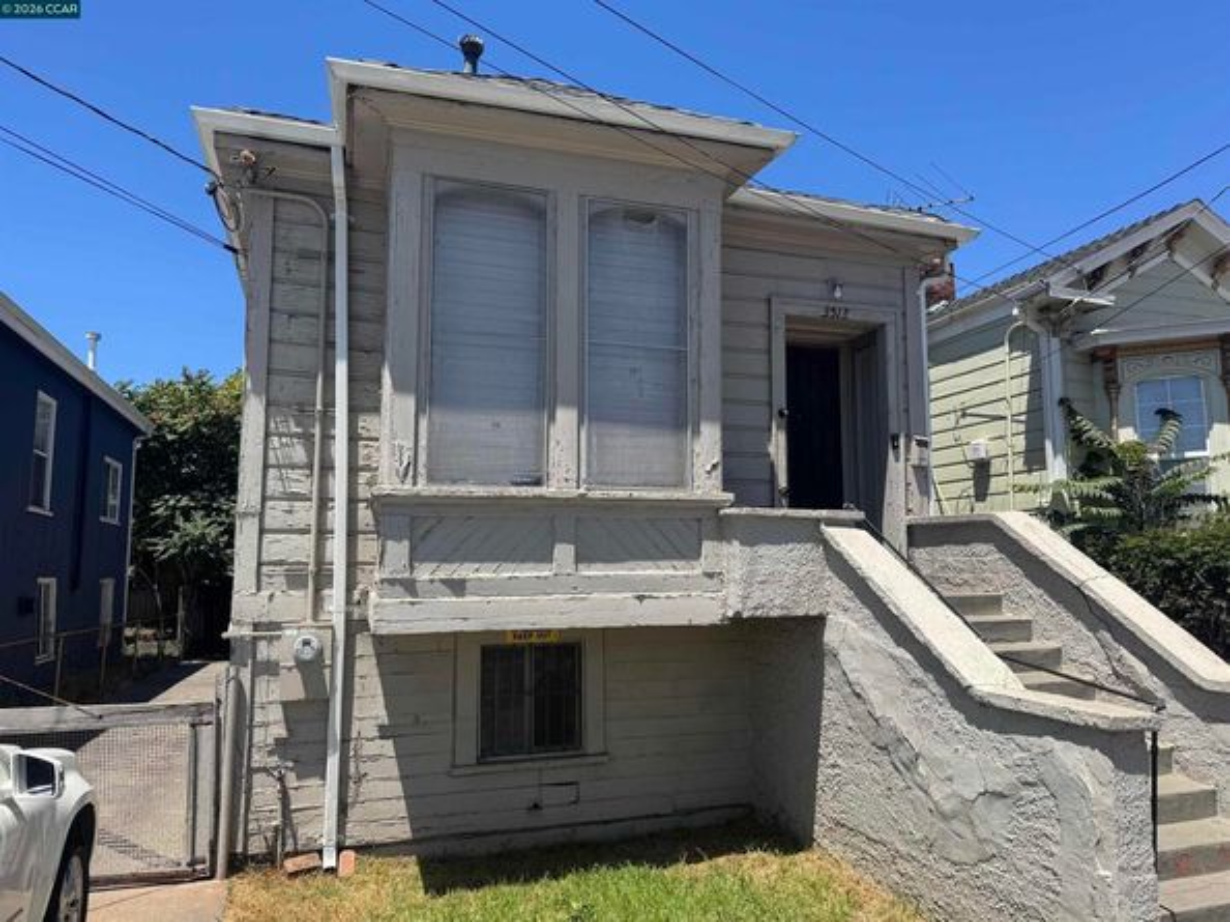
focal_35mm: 24
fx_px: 852
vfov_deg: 56.8
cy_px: 461
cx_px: 615
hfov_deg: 71.6
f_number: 1.78
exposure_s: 1/3413
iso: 80
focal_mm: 6.76
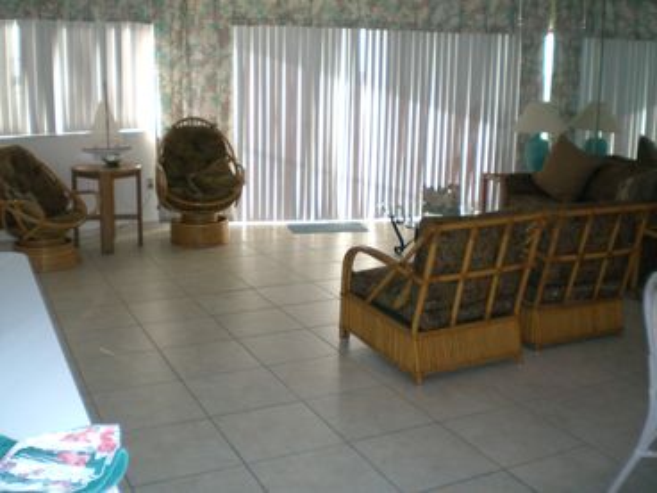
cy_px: 246
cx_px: 328
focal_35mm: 38
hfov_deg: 49.0
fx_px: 721
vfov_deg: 37.7
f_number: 3.1
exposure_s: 1/60
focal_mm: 6.3
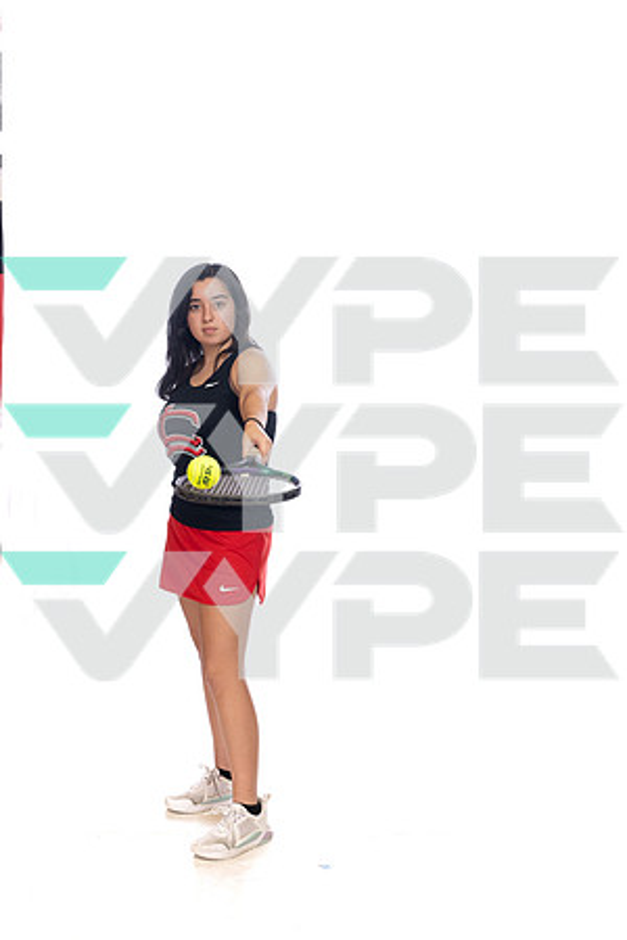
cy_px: 470
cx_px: 314
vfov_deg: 39.6
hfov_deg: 27.0
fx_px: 1306
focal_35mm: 50
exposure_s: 1/250
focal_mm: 50
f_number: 7.1
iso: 800
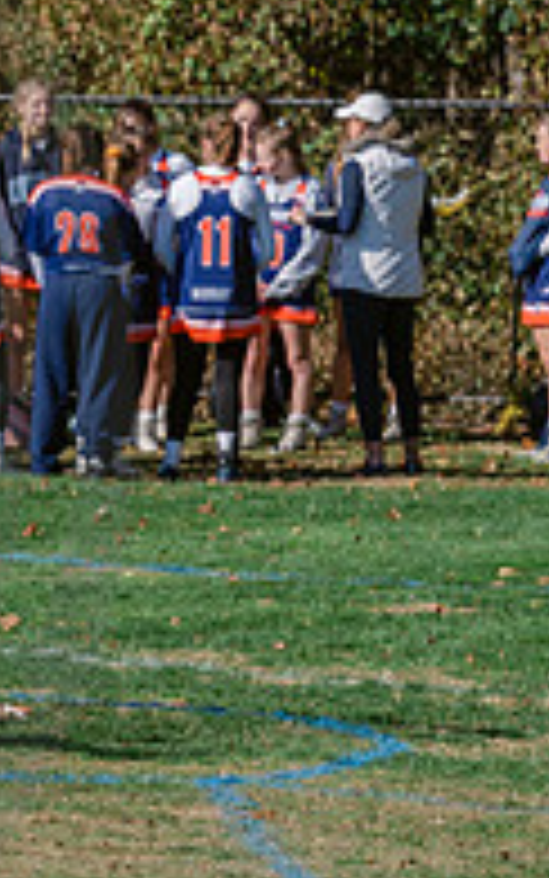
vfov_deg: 3.5
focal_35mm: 607
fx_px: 14520
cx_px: -661
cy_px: 403
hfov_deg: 2.2
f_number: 5
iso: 250
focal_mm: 200
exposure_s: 1/1600
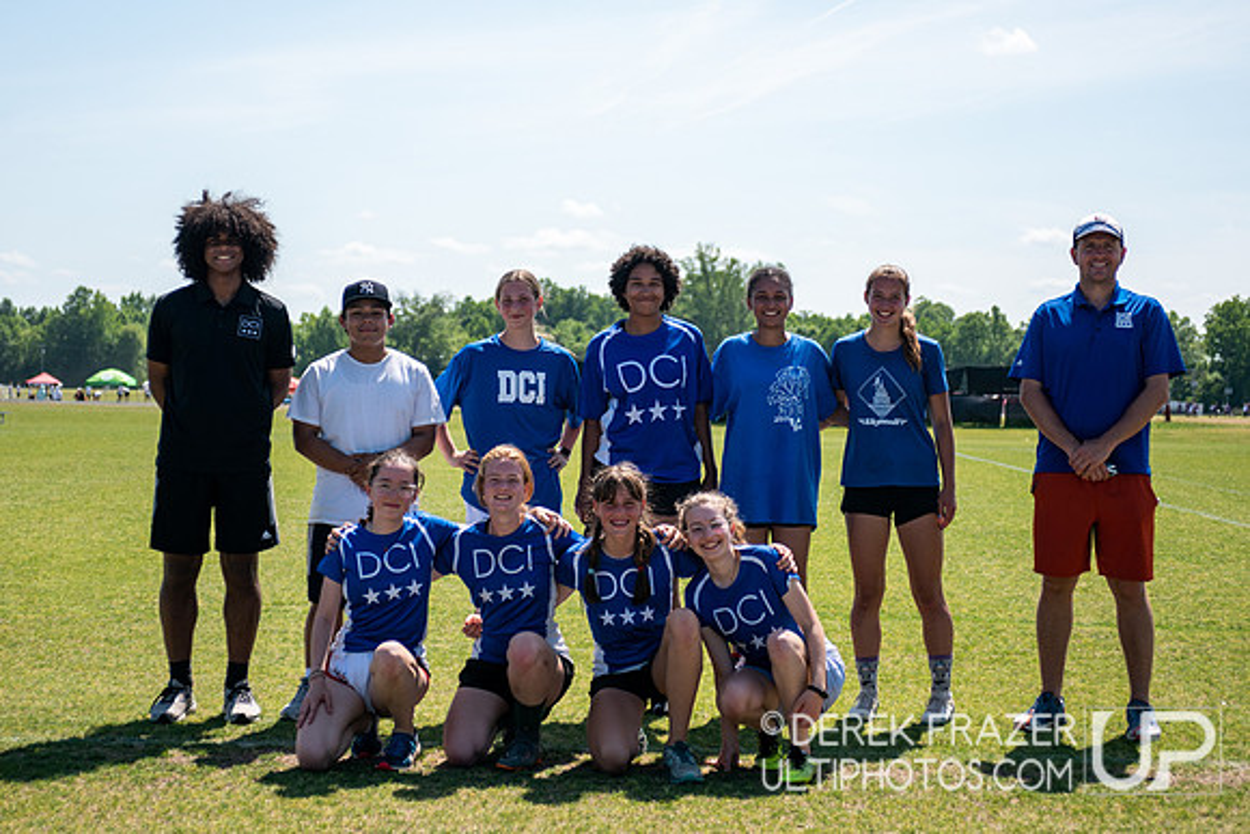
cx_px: 577
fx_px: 2487
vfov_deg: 19.0
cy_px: 324
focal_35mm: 72
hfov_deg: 28.2
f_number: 4
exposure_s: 1/2000
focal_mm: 58
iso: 200
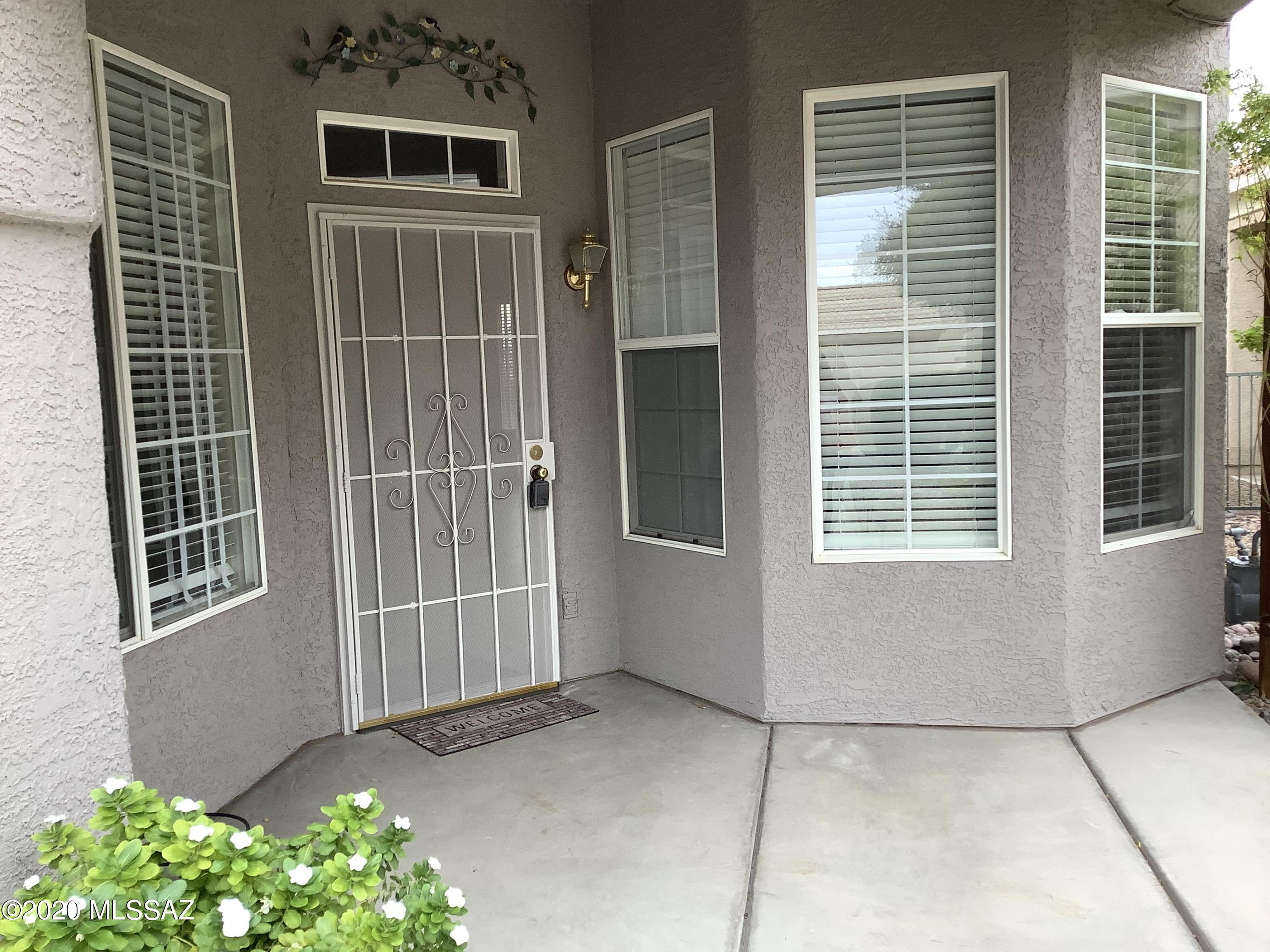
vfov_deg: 45.4
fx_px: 1137
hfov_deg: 58.4
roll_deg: +2.5
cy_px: 476
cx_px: 635
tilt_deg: -5.3
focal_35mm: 31
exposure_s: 1/120
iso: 40
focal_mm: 3.3
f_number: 2.4
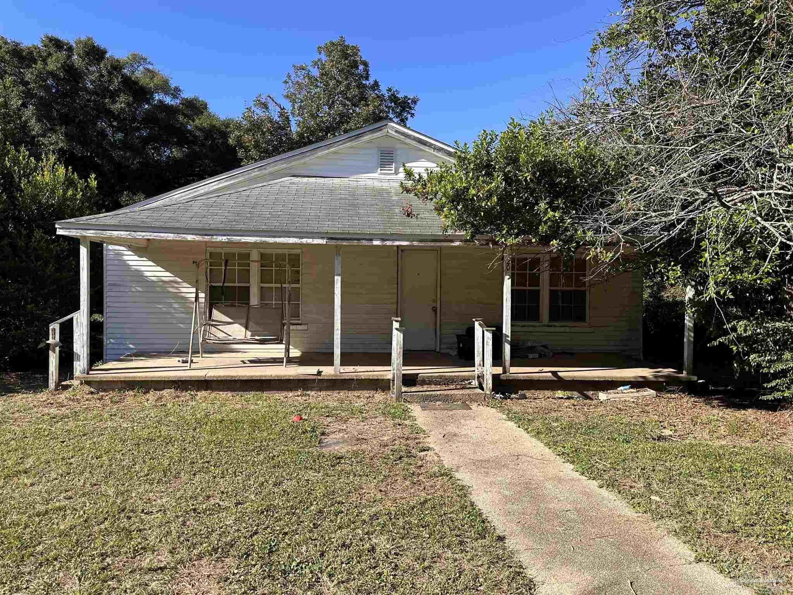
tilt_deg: -0.8
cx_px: 396
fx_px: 550
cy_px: 298
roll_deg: -1.0
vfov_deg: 56.8
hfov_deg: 71.6
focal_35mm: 24
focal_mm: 6.86
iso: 80
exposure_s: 1/2299
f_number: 1.78
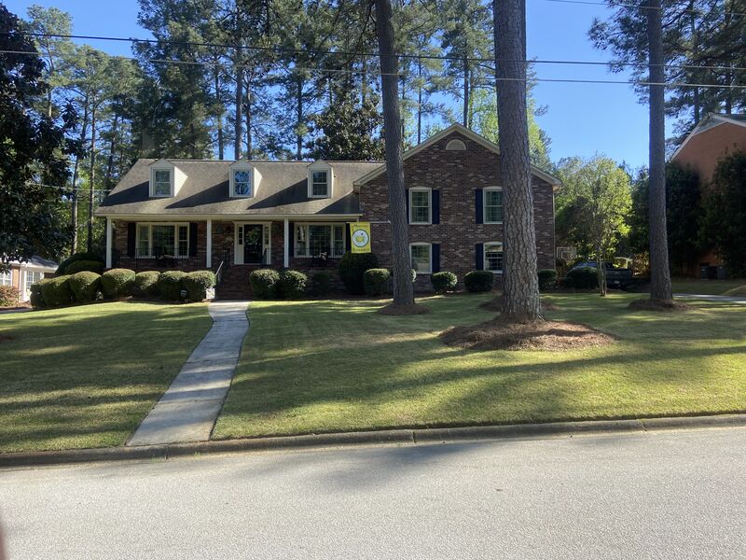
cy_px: 280
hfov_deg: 67.3
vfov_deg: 53.1
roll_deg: +0.0
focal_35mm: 26
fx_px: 560
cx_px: 373
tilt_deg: +2.1
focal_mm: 4.25
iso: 32
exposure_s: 1/658
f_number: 1.8
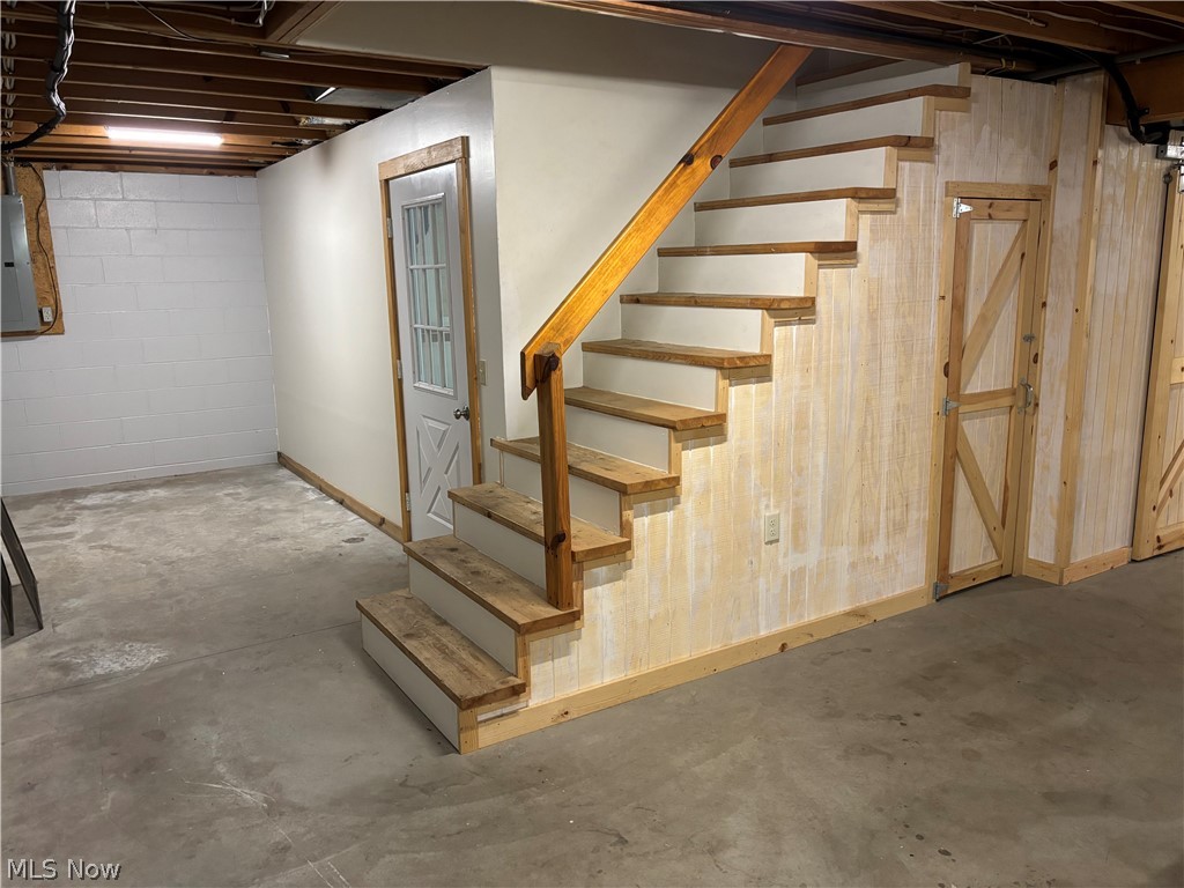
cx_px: 592
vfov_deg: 53.1
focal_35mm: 26
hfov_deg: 67.3
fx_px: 889
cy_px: 444
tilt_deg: -11.7
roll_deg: +1.2
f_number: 1.6
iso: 320
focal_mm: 5.96
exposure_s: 1/60
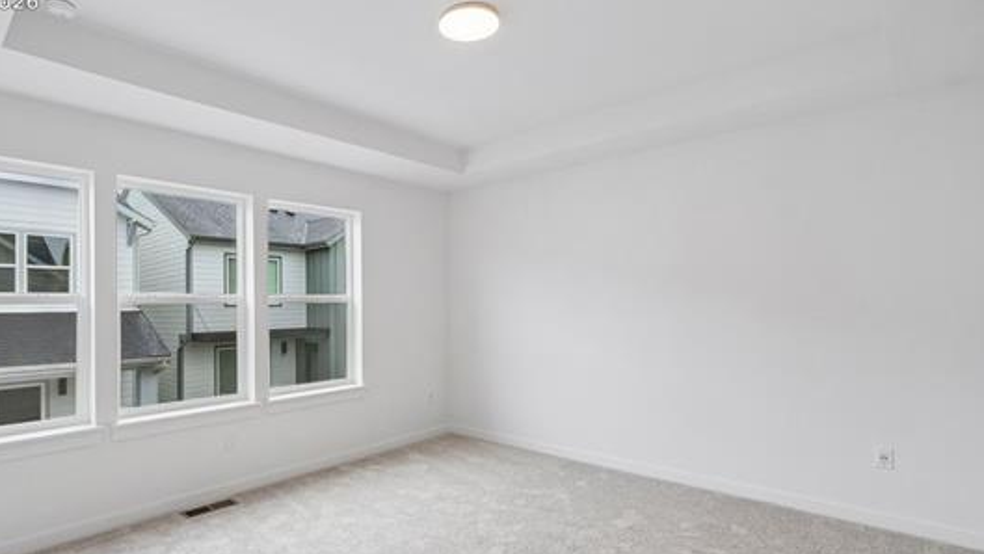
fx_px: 496
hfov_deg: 88.7
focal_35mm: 19
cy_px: 303
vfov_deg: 58.3
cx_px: 409
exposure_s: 1/30
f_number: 8
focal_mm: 10
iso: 800
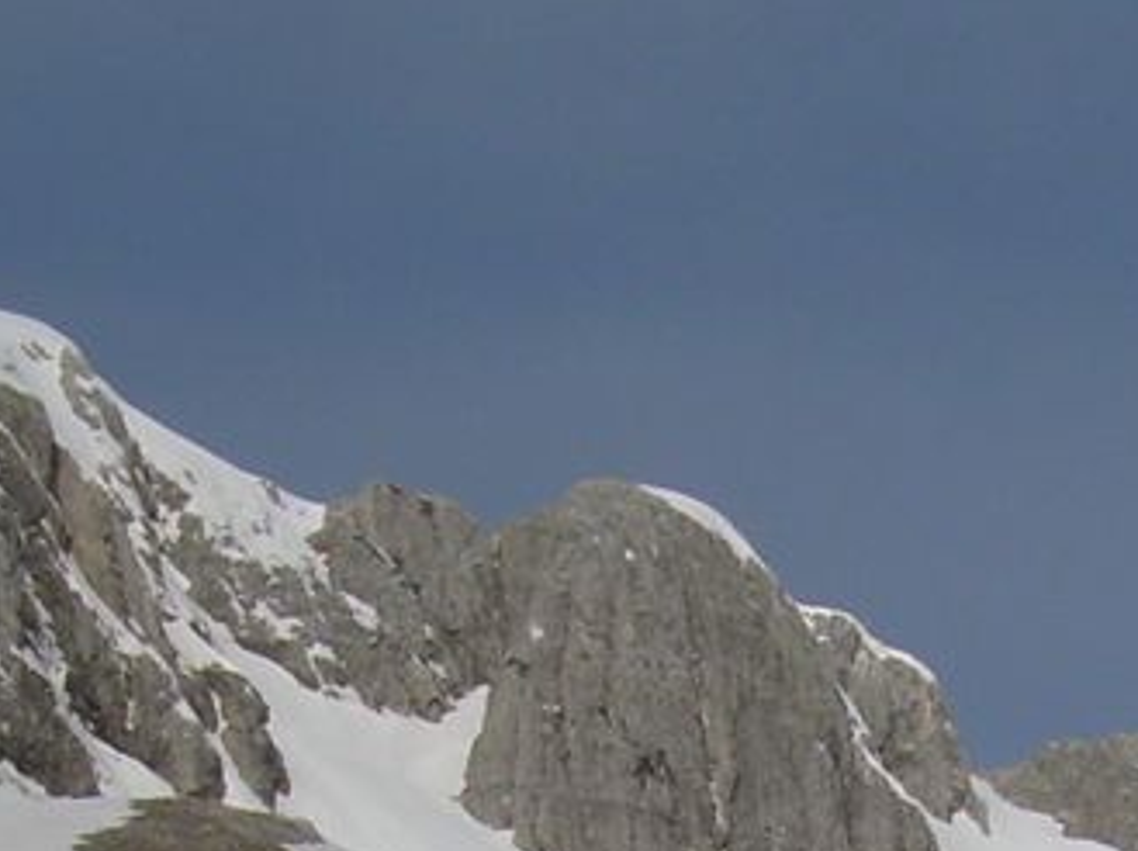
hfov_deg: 13.1
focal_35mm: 148
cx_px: 1235
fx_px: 4860
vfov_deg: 9.5
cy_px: 1536
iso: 50
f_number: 4.6
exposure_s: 1/1297
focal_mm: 6.3
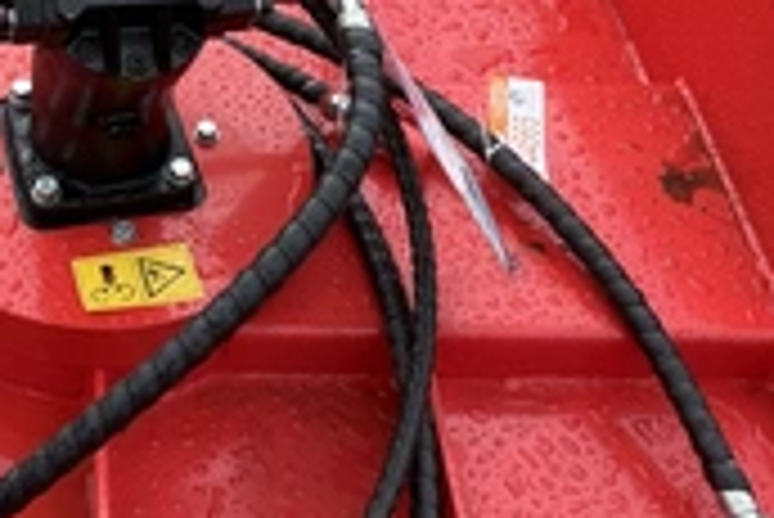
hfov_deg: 27.7
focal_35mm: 70
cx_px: 68
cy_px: 9
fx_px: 1506
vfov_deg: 19.0
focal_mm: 3
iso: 20
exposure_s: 1/189
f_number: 1.8
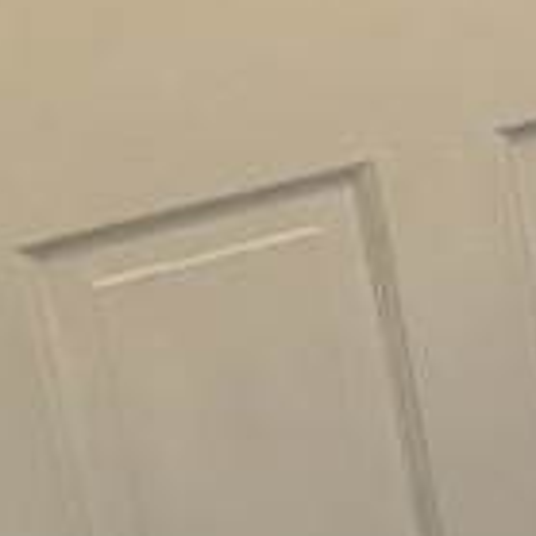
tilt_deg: -15.9
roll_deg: +5.8
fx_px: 3434
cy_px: -270
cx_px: 1512
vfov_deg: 8.7
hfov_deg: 7.9
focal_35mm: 196
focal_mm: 6.76
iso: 160
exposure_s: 1/120
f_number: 1.78
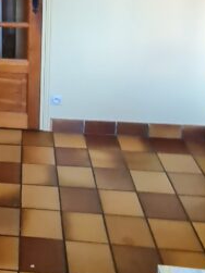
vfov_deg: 33.9
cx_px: -43
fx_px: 419
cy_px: 20
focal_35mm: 53
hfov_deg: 24.8
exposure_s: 1/33
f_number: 2.2
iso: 320
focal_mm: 2.2
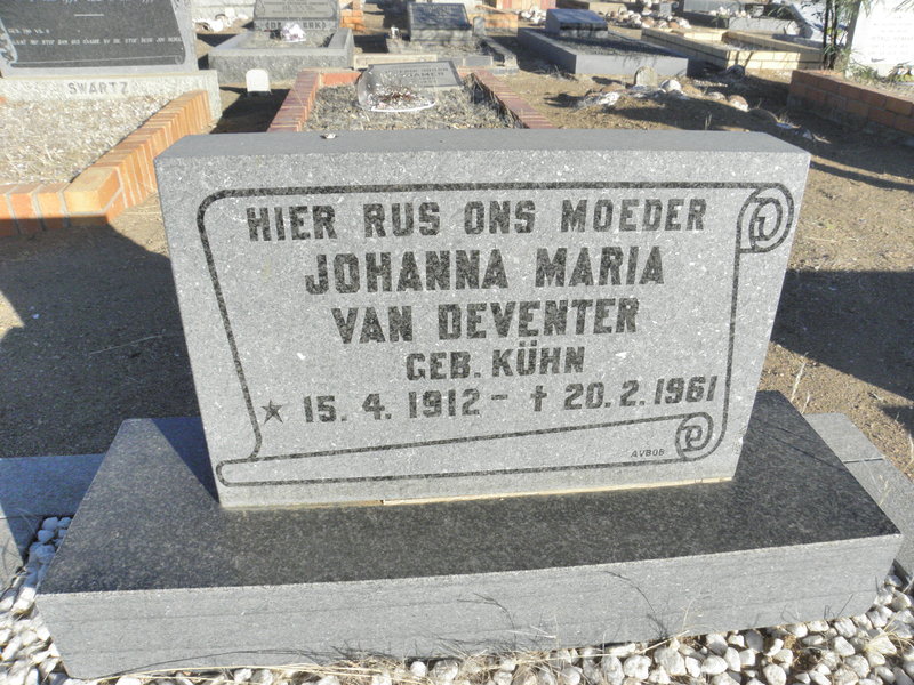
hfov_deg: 67.3
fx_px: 687
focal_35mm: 26
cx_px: 457
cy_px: 342
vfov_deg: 53.1
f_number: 6.3
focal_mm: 4.6
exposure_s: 1/640
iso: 200
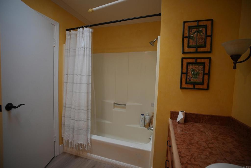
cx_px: 126
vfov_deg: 73.8
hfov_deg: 96.7
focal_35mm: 16
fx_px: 112
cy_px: 84
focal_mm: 16
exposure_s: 1/160
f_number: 4
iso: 1000
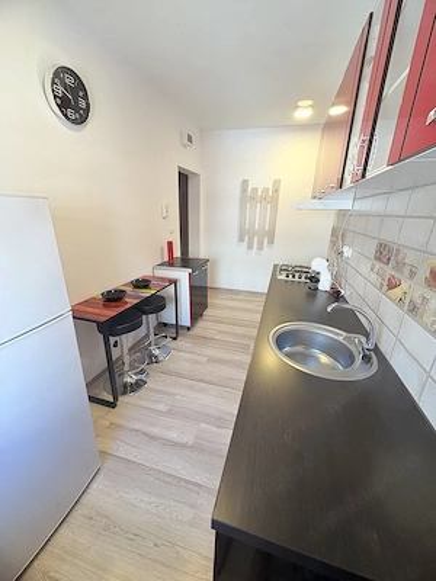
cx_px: 218
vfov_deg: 102.1
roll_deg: -2.3
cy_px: 290
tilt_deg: -19.4
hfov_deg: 85.7
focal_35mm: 14
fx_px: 235
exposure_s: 1/50
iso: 125
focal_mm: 2.22
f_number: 2.2
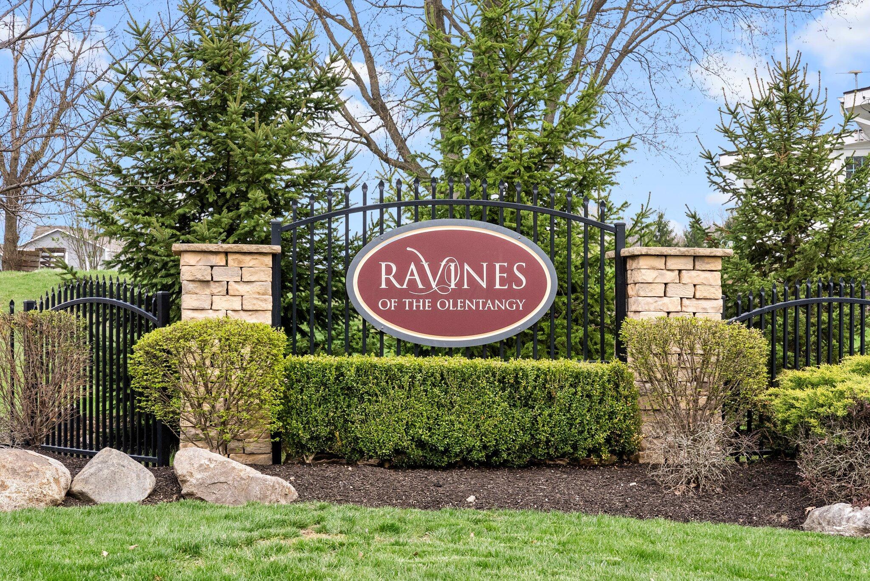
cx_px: 435
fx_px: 1692
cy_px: 290
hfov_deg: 28.8
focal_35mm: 70
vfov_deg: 19.5
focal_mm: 70
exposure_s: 1/400
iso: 640
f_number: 9
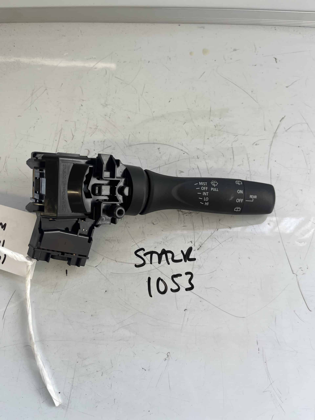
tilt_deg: -65.6
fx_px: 315
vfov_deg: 67.3
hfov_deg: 53.1
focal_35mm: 26
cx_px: 158
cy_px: 210
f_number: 1.6
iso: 40
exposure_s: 1/216
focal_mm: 5.1
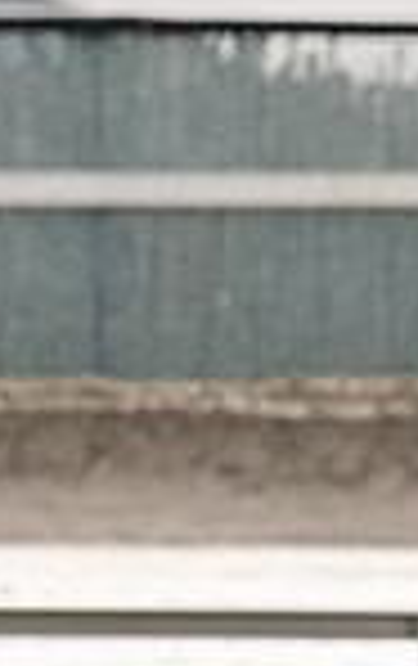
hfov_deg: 1.2
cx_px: 931
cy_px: 919
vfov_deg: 2.0
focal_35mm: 1059
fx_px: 19228
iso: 400
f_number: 5
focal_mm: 175
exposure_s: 1/1600
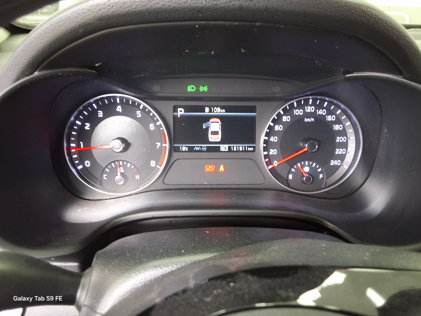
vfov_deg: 49.7
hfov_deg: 63.4
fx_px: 341
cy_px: 158
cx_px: 210
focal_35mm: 28
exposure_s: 1/30
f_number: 1.9
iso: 250
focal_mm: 2.91
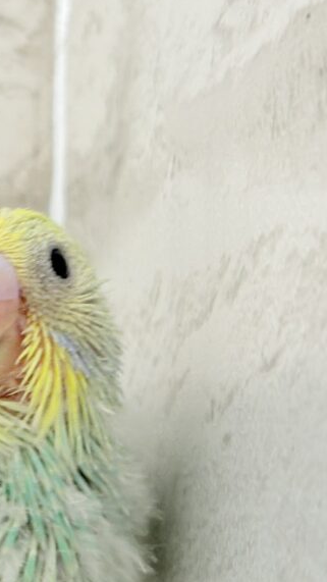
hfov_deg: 10.0
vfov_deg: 18.0
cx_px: -113
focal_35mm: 119
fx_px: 1835
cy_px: 399
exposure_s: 1/100
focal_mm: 5.96
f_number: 1.6
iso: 80
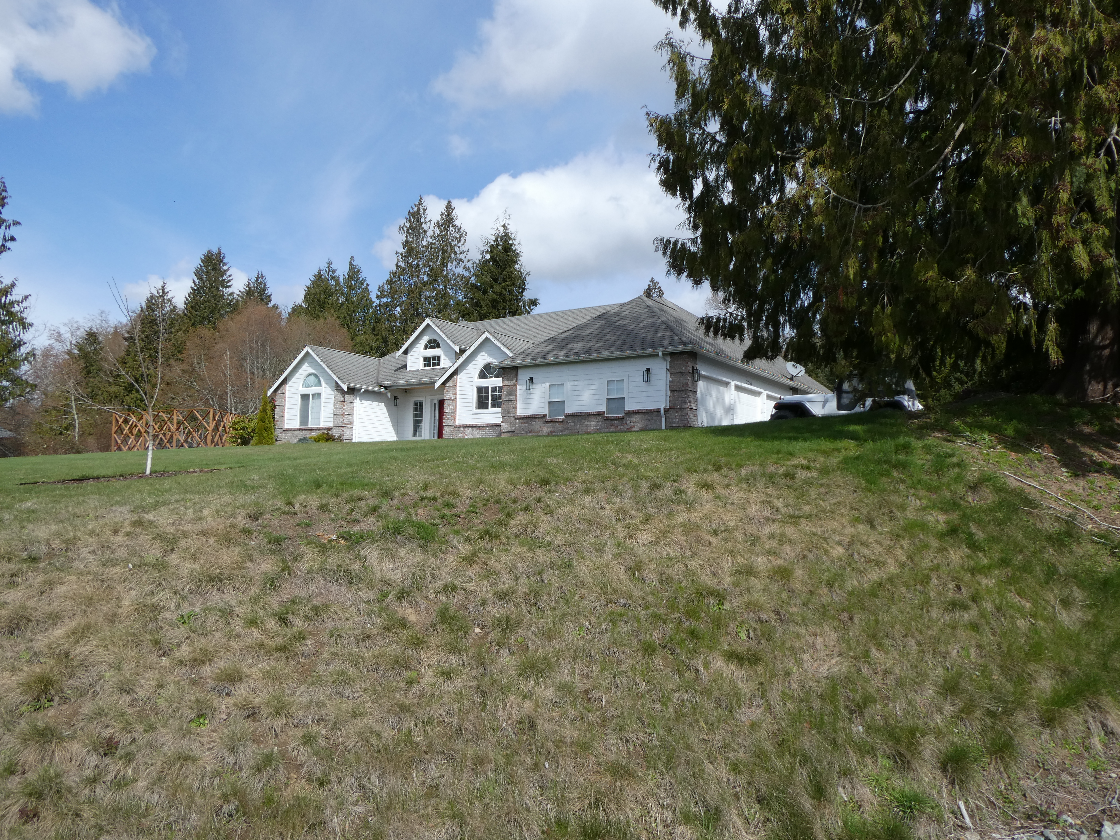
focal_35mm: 24
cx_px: 560
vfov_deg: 56.8
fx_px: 777
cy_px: 420
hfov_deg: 71.6
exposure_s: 1/1000
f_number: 3.5
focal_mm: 4.3
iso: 80
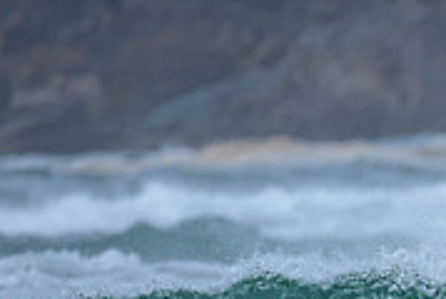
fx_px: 32128
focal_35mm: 2589
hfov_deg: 0.8
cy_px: 400
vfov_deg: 0.5
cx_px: 581
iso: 250
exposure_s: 1/1600
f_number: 6.3
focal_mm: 800
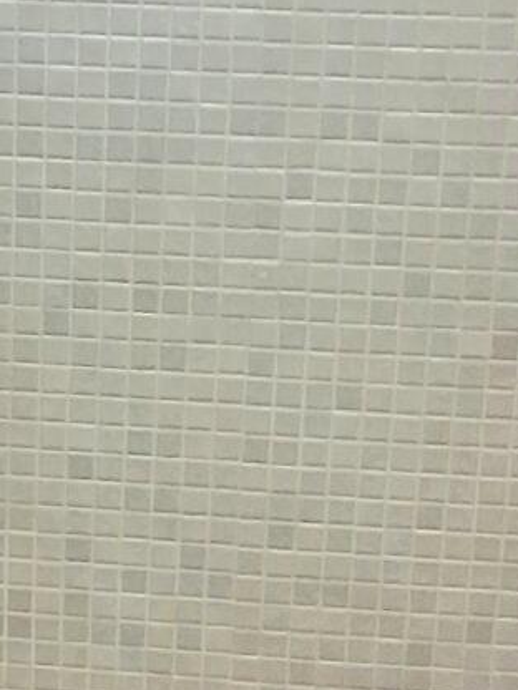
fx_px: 2494
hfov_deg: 11.8
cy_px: 617
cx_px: 75
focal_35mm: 125
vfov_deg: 15.6
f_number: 1.8
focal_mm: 3.98
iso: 400
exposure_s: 1/120
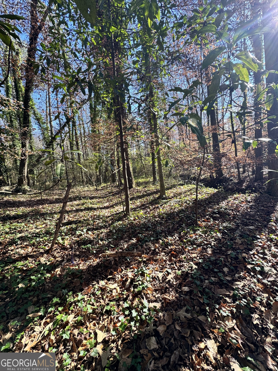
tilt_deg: -6.6
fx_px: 150
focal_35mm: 14
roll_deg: +5.5
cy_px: 186
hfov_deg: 85.7
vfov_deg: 102.1
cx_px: 139
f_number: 2.2
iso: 40
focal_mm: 2.22
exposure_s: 1/188
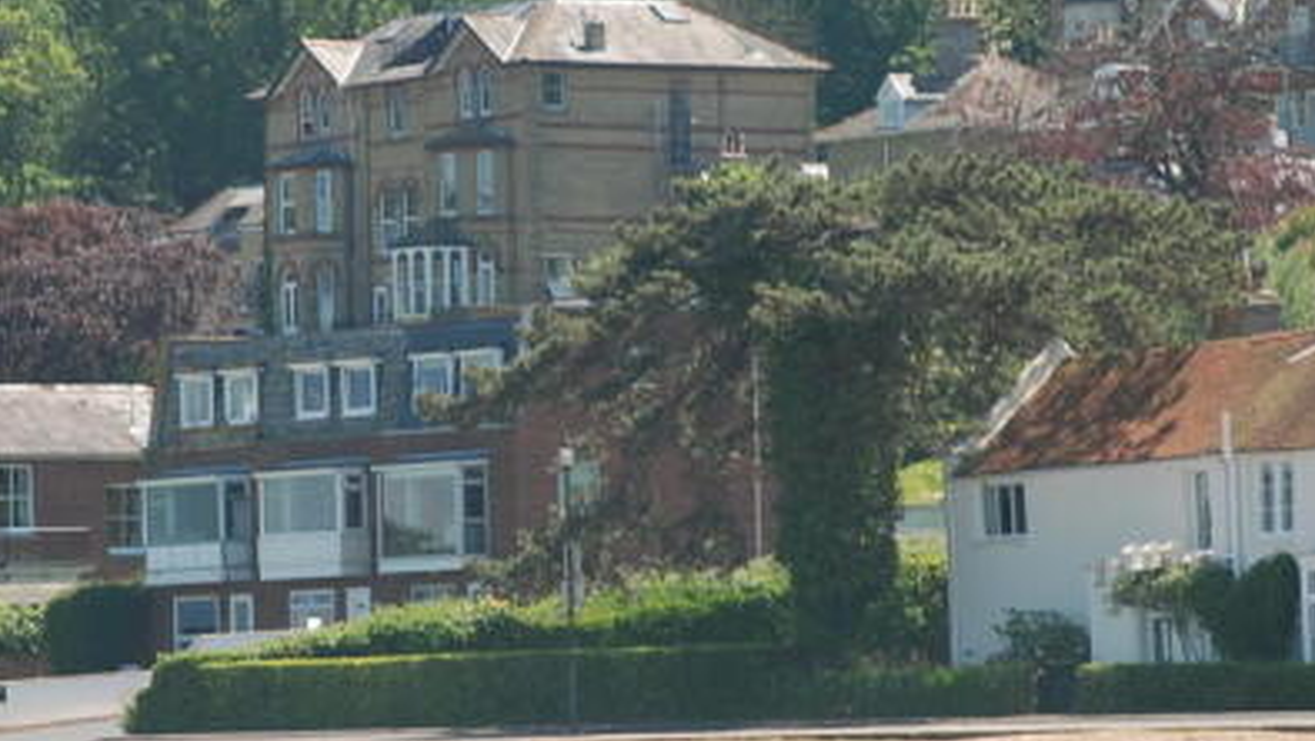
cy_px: 429
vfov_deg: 4.4
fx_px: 9553
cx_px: 392
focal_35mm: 274
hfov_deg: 7.9
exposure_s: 1/320
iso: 200
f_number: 5.6
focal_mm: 105
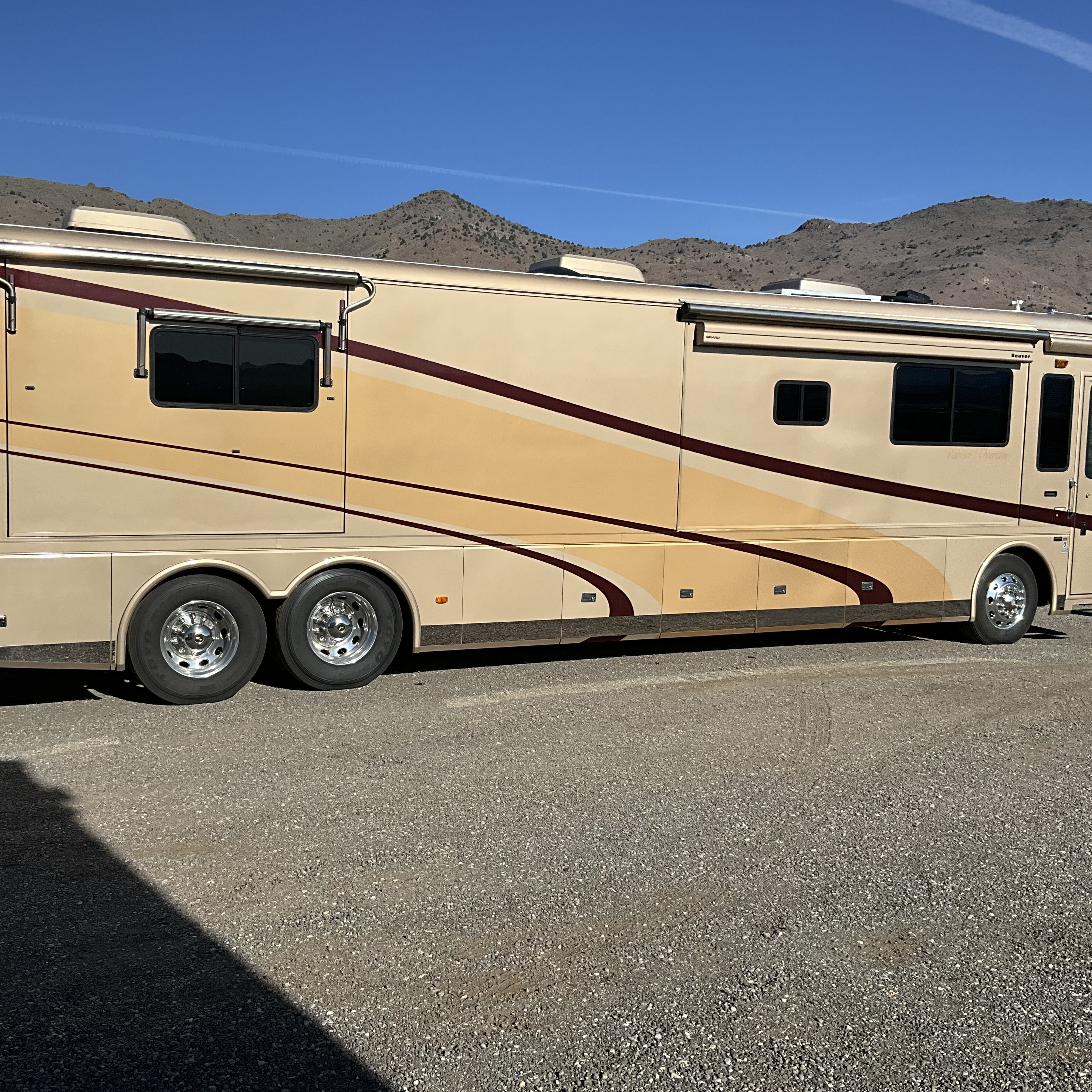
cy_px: 544
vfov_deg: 47.2
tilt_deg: -5.6
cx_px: 494
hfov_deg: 47.2
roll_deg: +0.3
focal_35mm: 35
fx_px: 1249
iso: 25
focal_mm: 3
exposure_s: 1/3534
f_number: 1.8
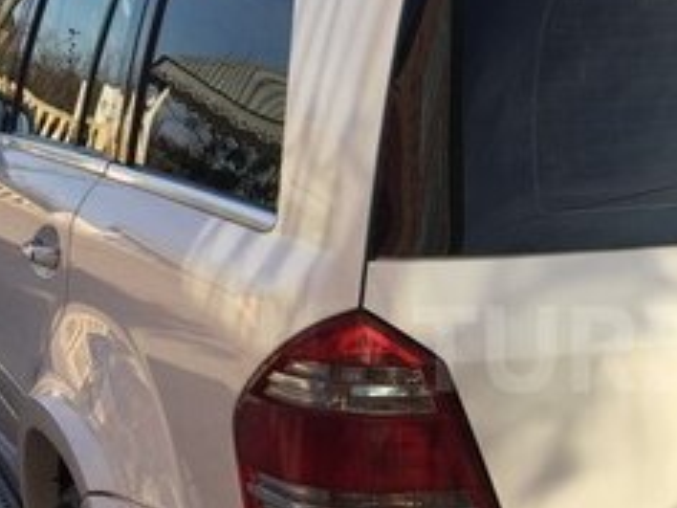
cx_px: 706
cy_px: 349
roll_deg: +0.8
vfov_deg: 18.1
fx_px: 1584
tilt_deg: -15.5
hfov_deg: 23.0
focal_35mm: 81
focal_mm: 4.15
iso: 32
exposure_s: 1/1464
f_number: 2.2
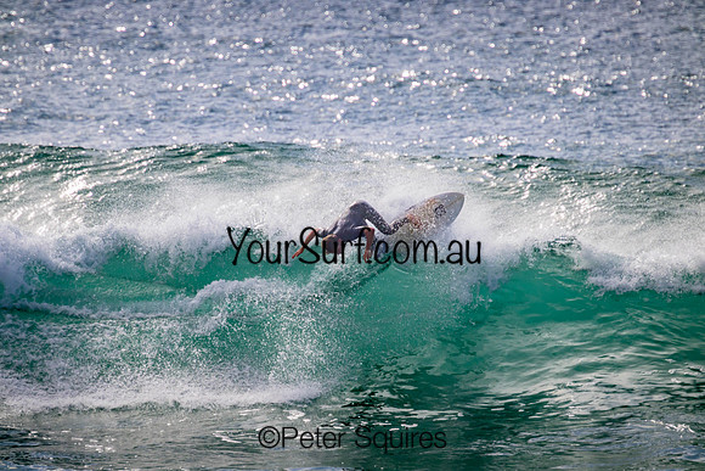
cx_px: 352
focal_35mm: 800
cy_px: 236
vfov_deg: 1.7
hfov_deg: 2.6
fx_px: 15670
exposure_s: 1/2000
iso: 720
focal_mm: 800
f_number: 11
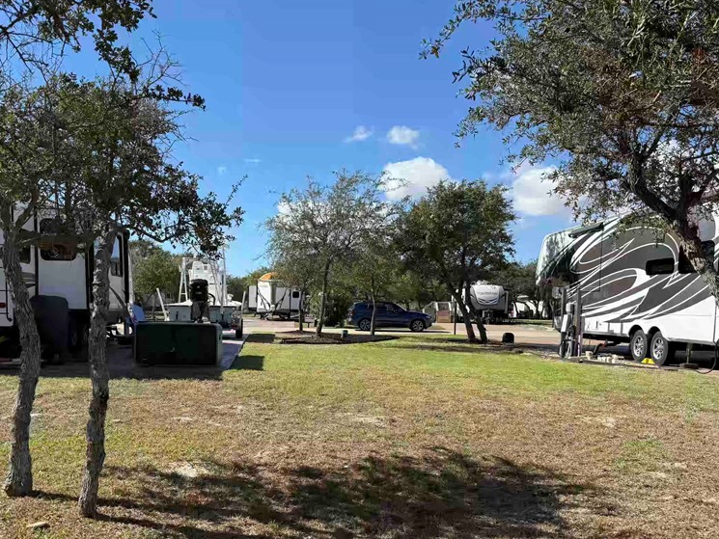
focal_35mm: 33
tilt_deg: -2.9
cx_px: 293
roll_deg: -2.2
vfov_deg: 42.5
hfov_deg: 55.0
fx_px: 686
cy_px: 346
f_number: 1.78
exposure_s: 1/3953
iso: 80
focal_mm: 6.76
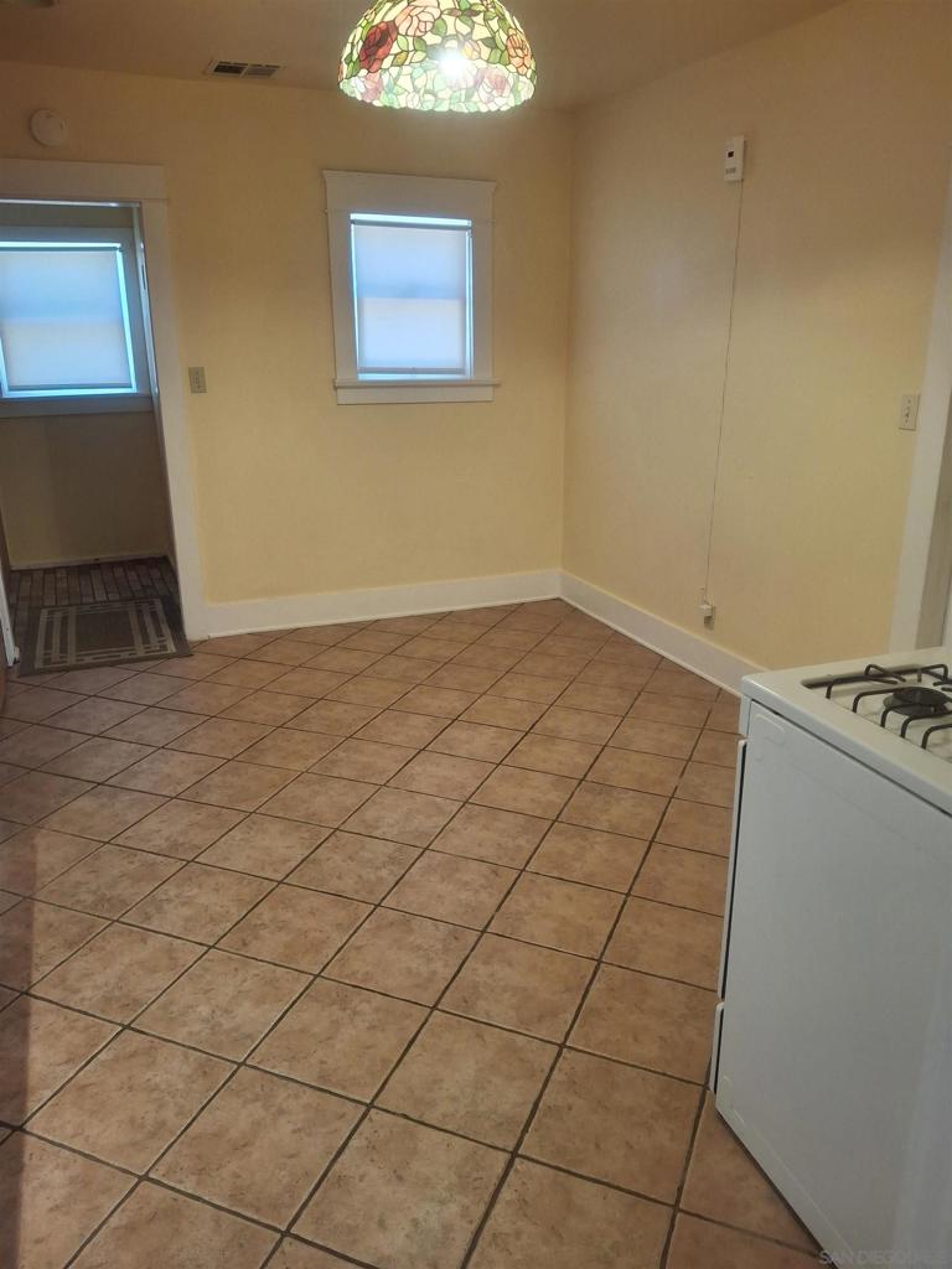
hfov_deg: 54.9
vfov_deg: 69.4
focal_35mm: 25
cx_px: 476
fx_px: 917
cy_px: 634
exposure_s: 1/60
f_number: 1.8
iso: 125
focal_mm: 4.69
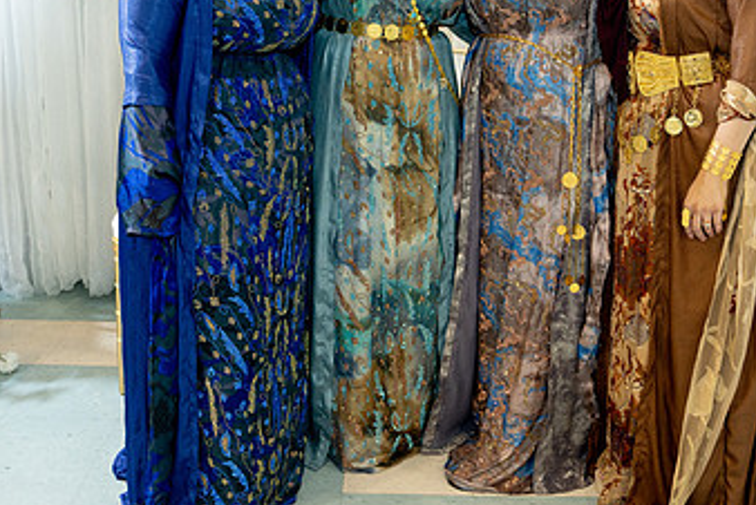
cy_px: 113
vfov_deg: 27.6
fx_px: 1009
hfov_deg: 41.0
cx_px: 409
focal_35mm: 48
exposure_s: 1/160
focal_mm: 28
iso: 800
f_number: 2.8
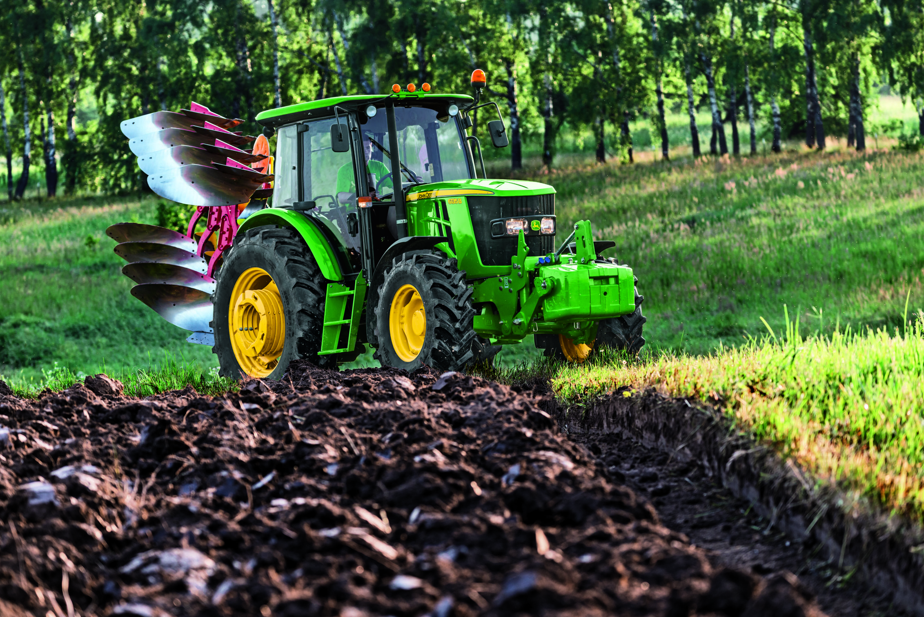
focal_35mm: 164
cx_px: 450
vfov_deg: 8.4
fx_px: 4211
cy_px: 308
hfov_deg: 12.5
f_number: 4.5
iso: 250
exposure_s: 1/320
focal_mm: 145
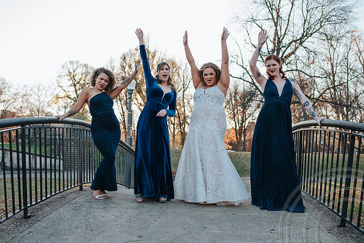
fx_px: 406
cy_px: 134
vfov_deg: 33.3
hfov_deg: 48.3
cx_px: 172
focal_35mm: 40
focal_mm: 35
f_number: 2.8
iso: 125
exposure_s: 1/400
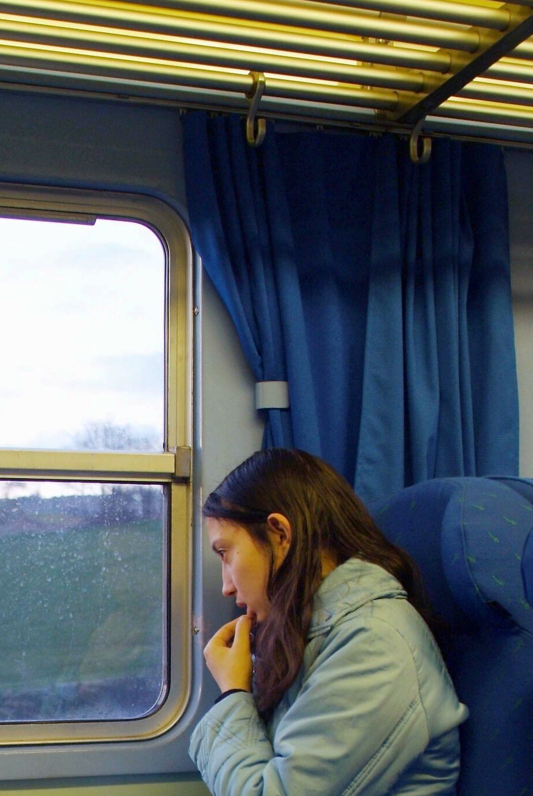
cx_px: 102
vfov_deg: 25.7
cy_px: 673
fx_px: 1705
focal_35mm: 77
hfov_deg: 17.6
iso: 400
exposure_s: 1/15
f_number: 3.3
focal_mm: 29
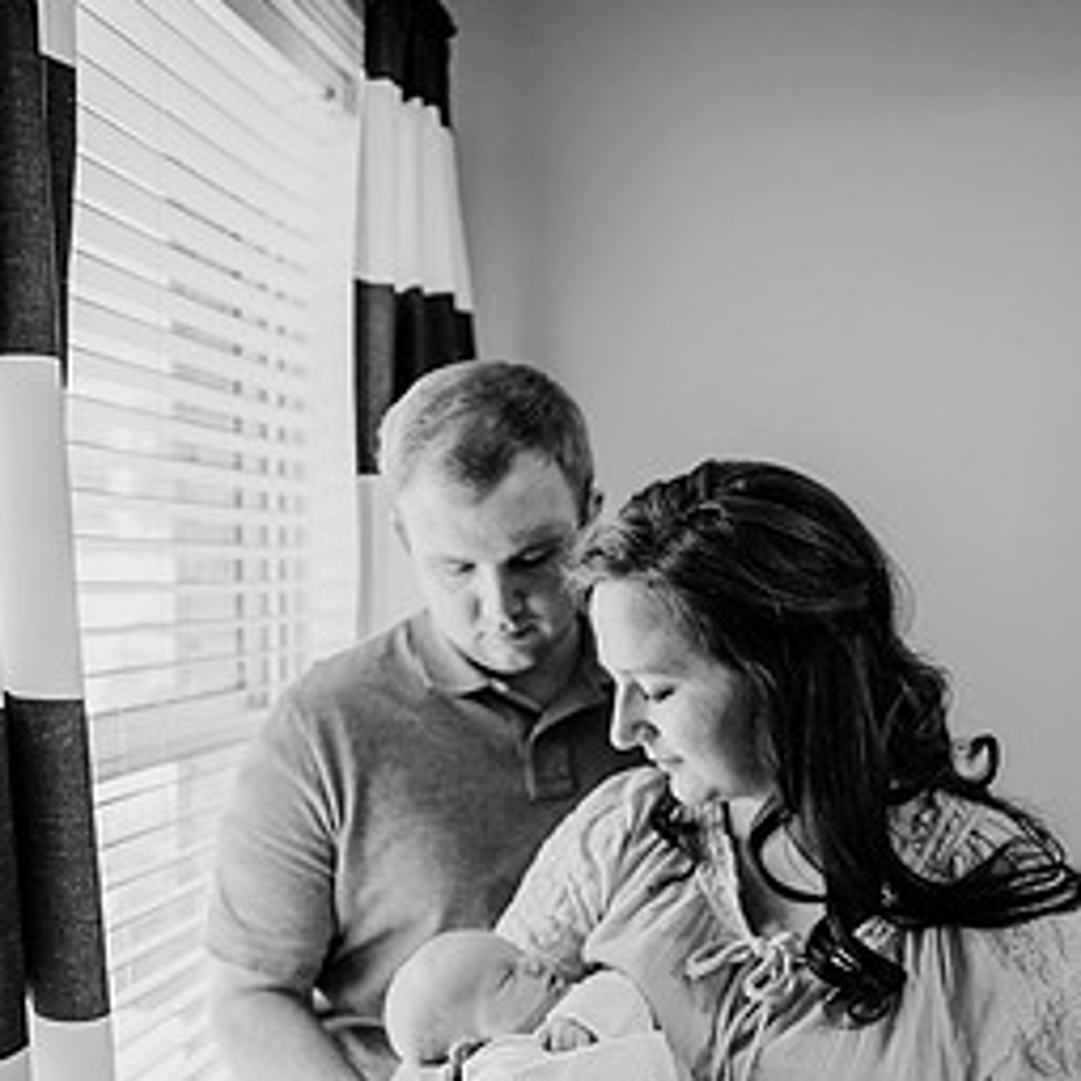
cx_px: 589
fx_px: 1272
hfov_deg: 46.0
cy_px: 767
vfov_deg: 45.0
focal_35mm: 36
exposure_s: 1/160
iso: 500
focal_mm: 24
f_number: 2.2
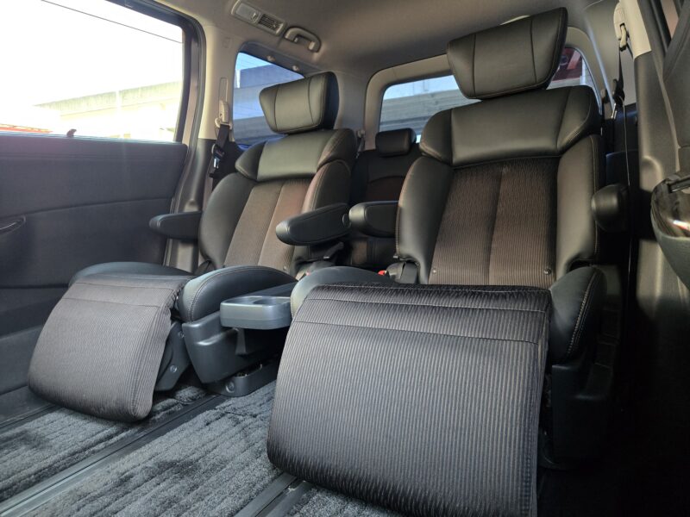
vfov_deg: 58.9
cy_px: 258
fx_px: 458
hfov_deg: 73.9
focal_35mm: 23
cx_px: 345
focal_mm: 5.4
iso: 1250
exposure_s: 1/100
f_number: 1.8
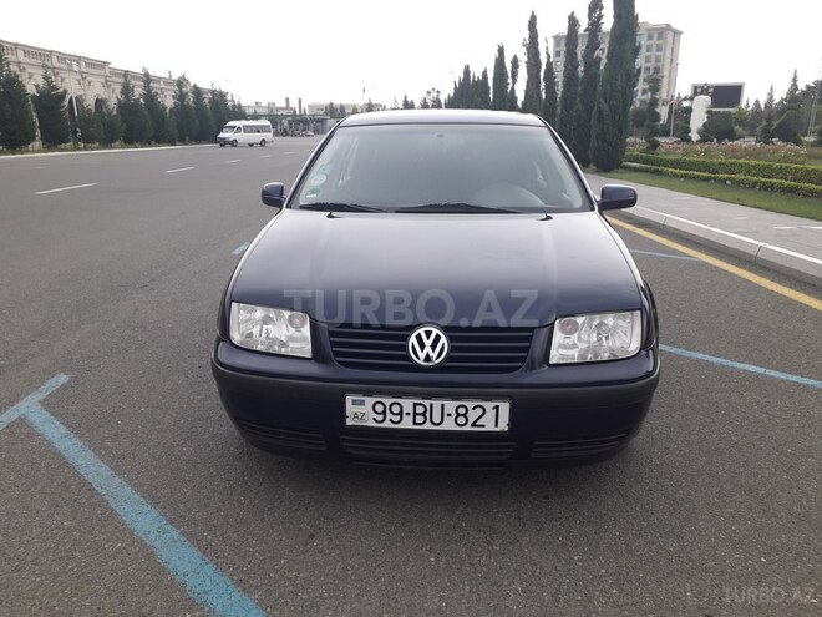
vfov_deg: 51.4
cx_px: 411
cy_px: 308
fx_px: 641
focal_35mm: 27
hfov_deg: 65.3
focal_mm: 3.6
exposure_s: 1/179
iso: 40
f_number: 1.9
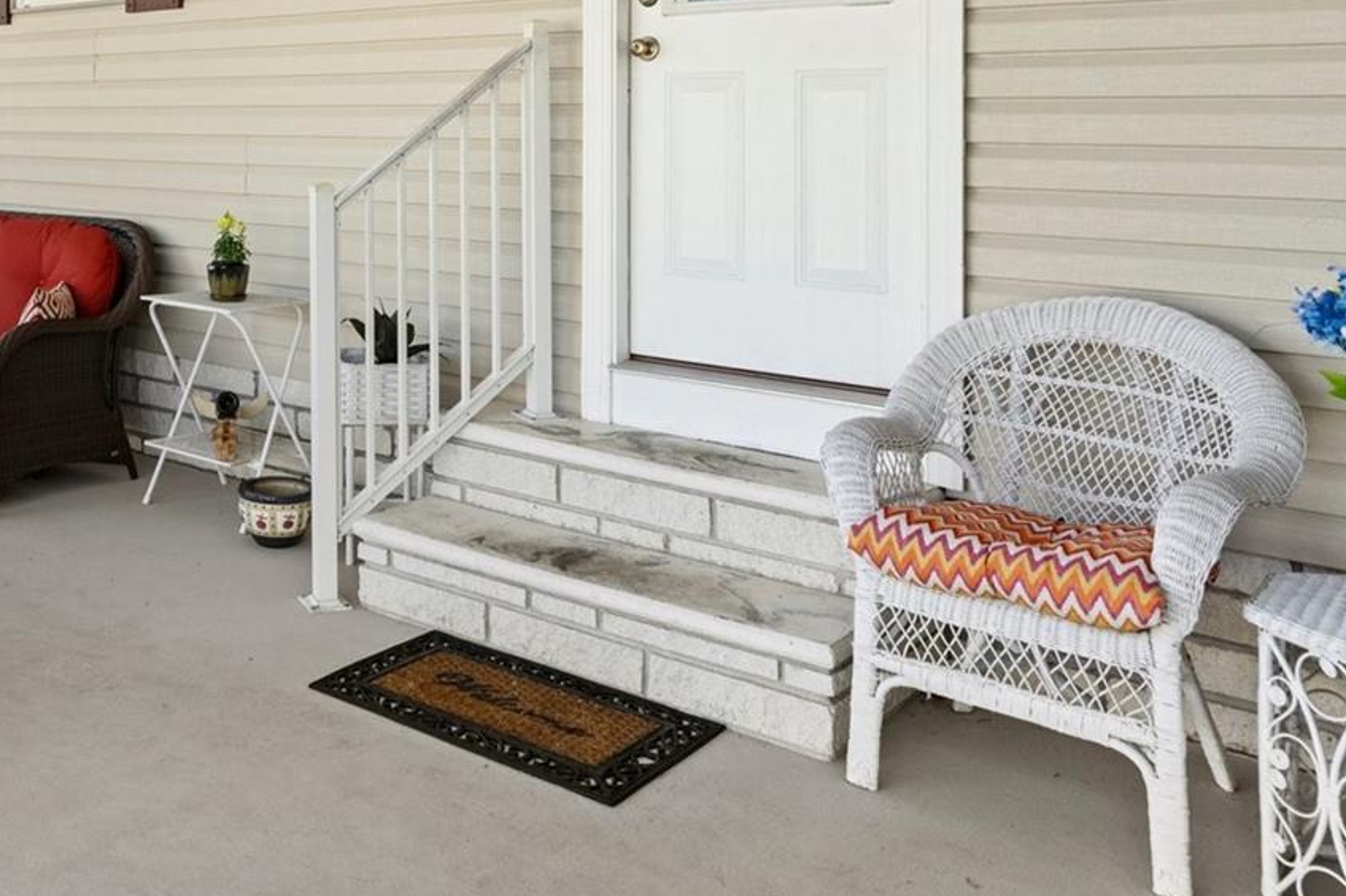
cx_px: 269
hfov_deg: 52.2
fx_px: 1271
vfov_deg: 37.5
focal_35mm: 34
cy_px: 187
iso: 640
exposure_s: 1/25
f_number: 8
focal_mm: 18
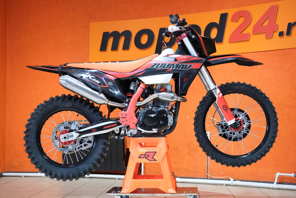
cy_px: 99
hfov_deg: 33.9
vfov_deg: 23.0
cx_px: 148
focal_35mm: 59
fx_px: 485
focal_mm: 39.3
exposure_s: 1/100
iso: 2000
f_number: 4
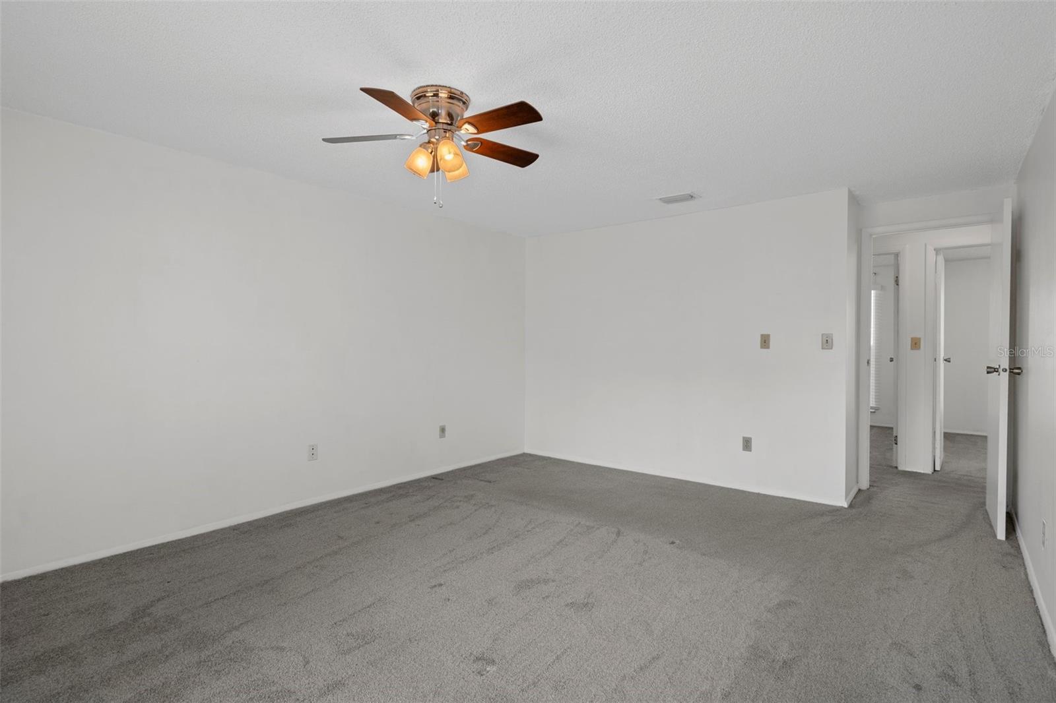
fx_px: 499
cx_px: 528
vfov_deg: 70.4
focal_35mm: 17
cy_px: 352
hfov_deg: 93.3
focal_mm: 17
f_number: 9
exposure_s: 1/4
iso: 320
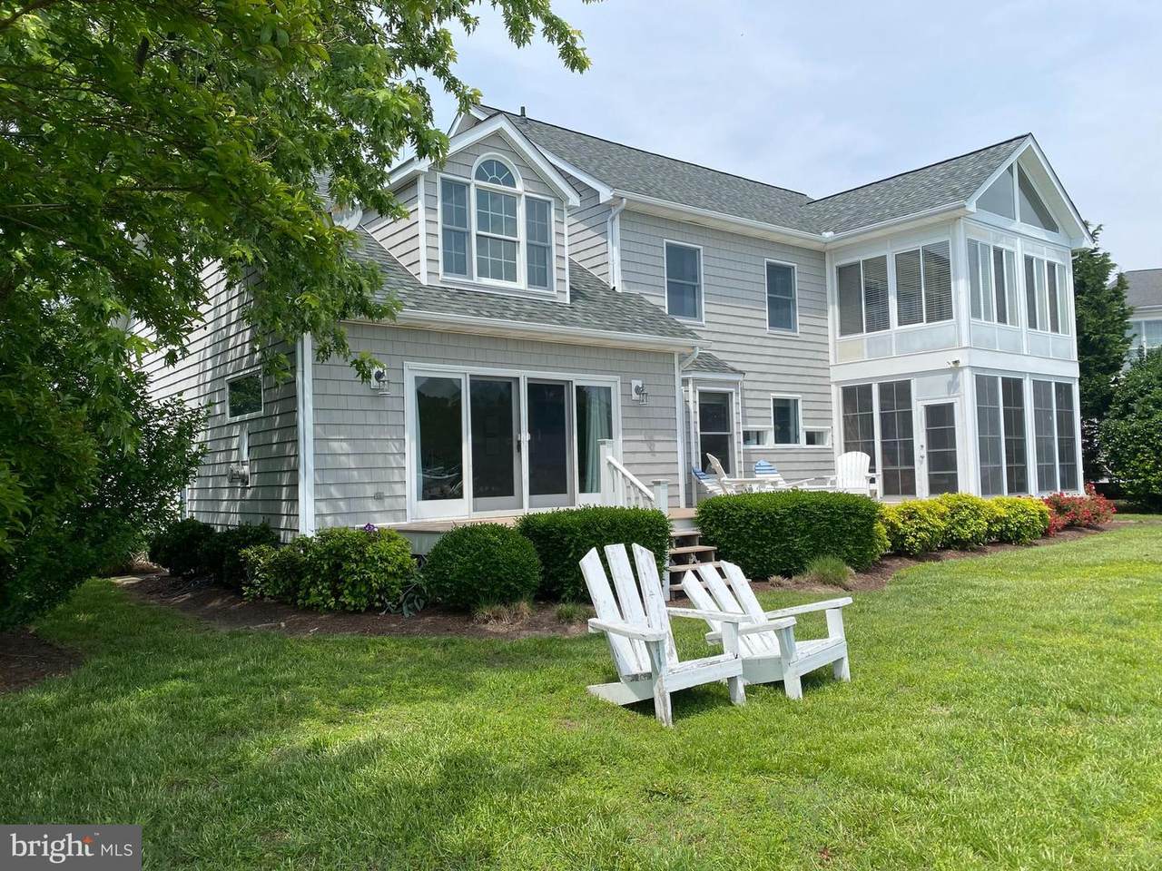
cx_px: 581
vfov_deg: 53.1
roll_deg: +0.9
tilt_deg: +2.4
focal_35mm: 26
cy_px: 436
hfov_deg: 67.3
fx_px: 873
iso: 32
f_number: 1.8
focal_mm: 4.25
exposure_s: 1/3205
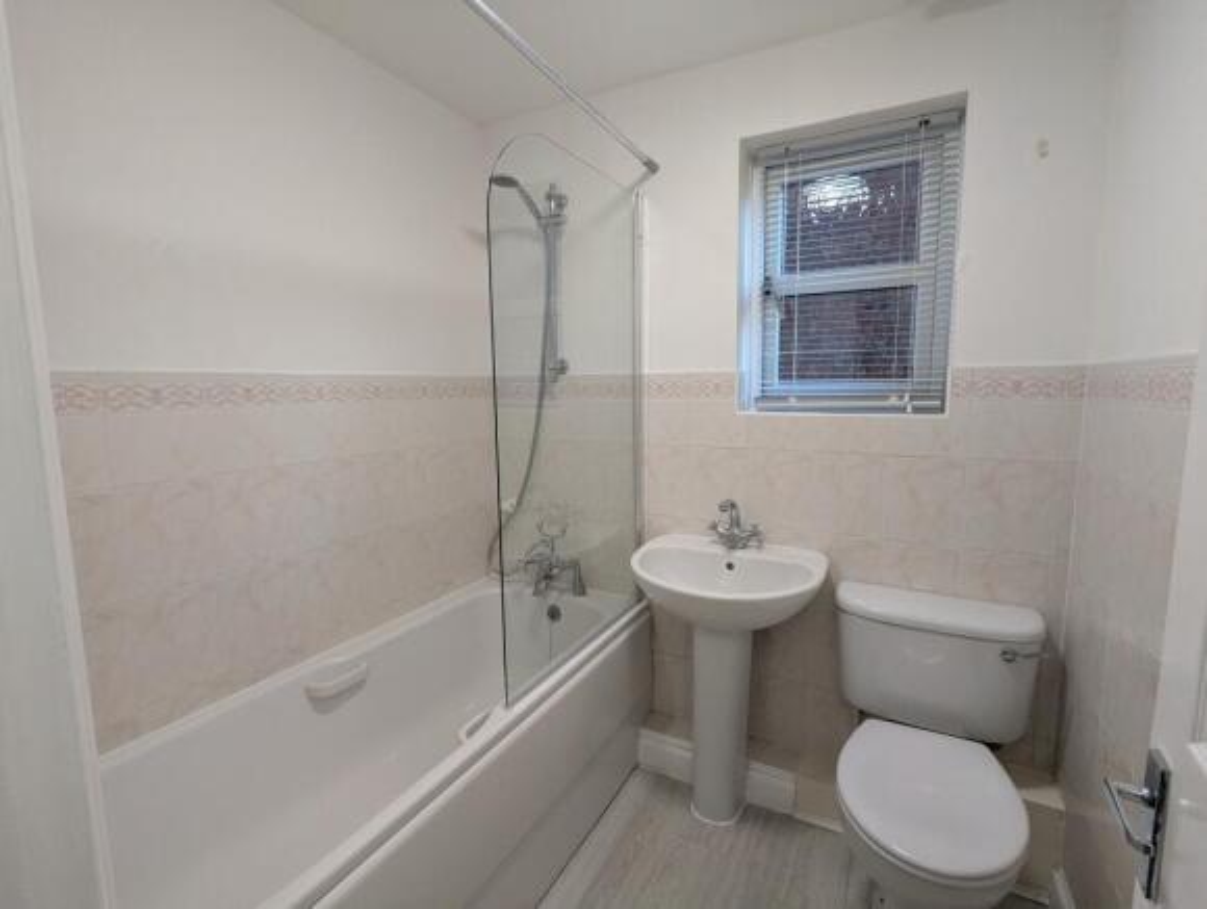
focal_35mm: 16
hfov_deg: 94.4
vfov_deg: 78.3
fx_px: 559
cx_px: 604
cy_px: 454
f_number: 2.2
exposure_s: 1/100
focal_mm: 2.35
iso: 334
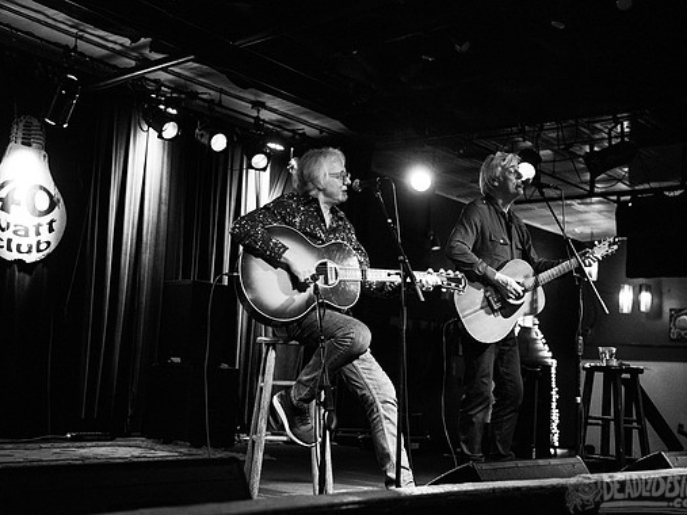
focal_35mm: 44
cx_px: 333
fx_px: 873
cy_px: 260
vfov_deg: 32.9
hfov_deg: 43.0
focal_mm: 40
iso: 3200
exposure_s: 1/60
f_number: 3.2
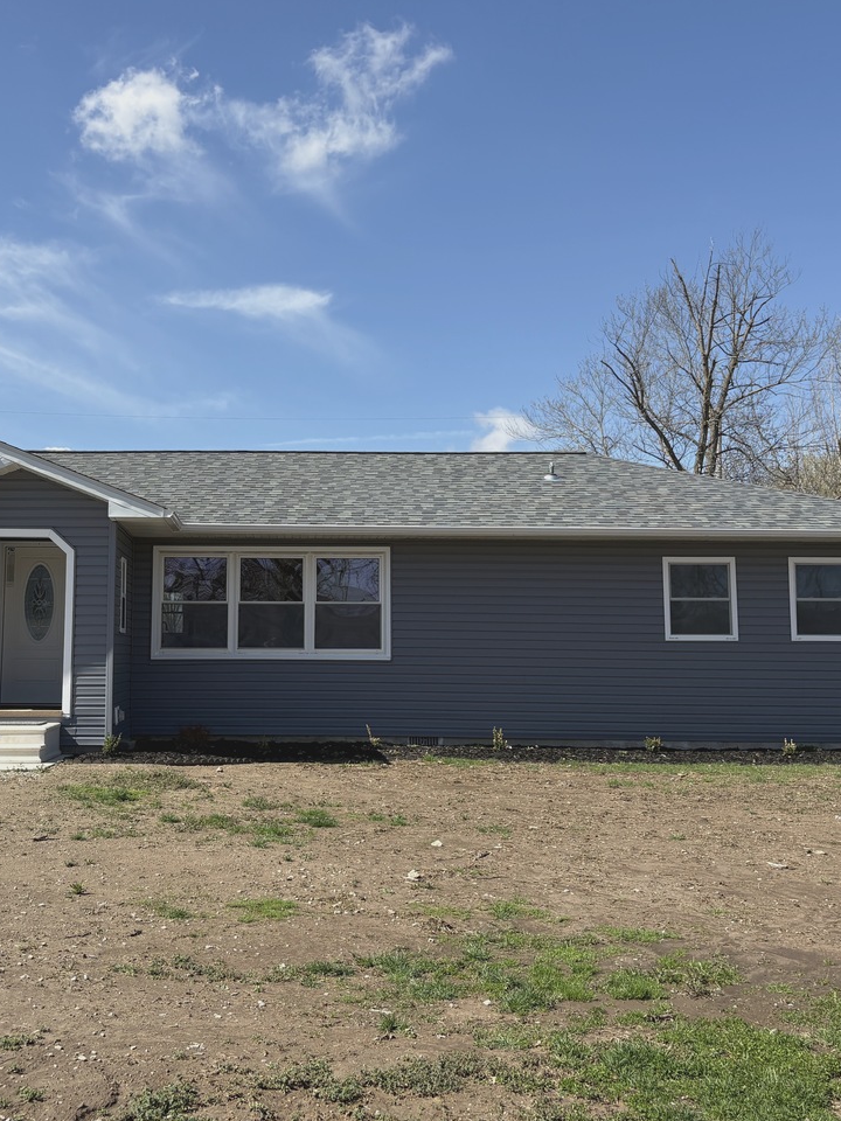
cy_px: 522
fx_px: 1263
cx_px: 264
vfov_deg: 47.8
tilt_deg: +6.3
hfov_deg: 36.4
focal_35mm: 39
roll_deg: -0.1
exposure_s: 1/3448
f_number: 1.6
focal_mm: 5.96
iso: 50
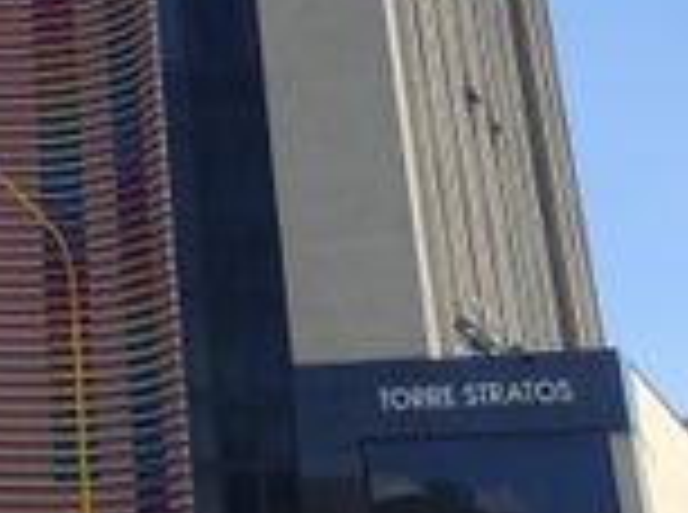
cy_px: -351
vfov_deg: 13.0
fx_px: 2082
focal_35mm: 105
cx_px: -234
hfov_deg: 17.5
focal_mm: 5.43
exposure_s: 1/1948
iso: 100
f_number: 1.89
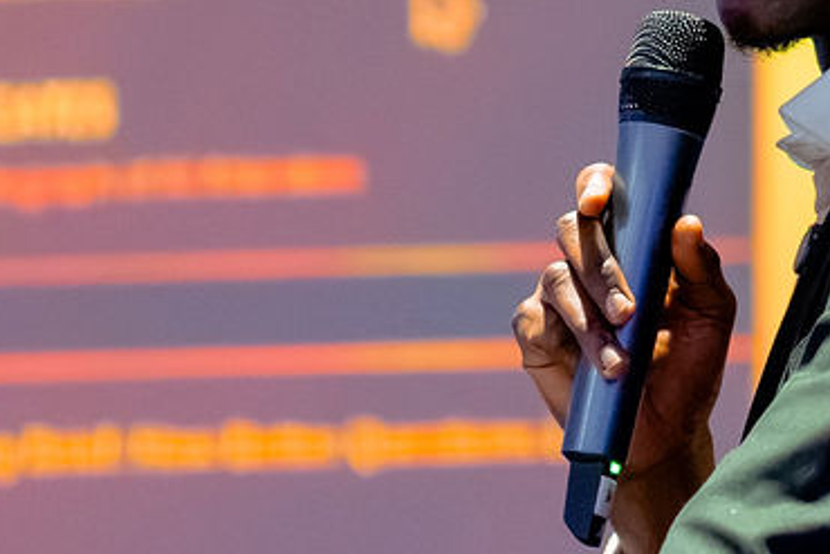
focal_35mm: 1002
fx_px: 23109
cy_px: -29
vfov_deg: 1.4
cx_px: 752
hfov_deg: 2.1
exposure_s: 1/250
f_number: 2.8
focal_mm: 200
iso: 2500
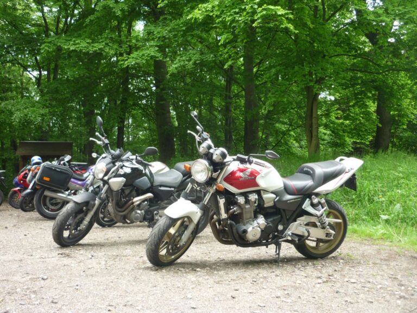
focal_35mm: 33
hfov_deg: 55.4
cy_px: 156
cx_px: 208
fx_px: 398
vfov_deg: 42.9
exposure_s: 1/80
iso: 80
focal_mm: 5.5
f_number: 2.8
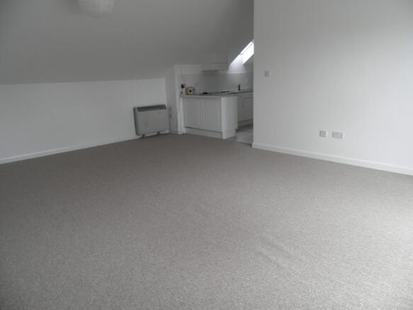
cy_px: 155
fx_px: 286
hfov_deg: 71.6
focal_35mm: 24
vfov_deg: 56.8
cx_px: 206
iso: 64
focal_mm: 4.3
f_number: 3.3
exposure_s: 1/30
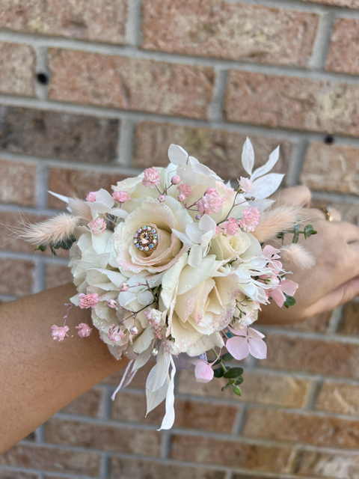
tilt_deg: -18.9
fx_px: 360
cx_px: 180
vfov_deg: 67.3
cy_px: 240
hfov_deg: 53.1
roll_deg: -6.7
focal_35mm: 26
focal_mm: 5.7
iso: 50
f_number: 1.5
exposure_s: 1/528
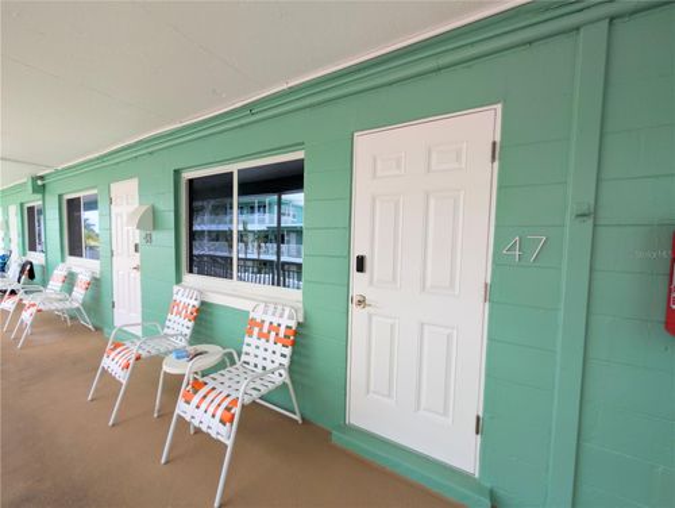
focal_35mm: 12
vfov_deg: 94.6
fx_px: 234
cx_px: 338
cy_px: 254
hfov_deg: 110.5
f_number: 1.7
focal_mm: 2.02
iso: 49
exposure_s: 1/295
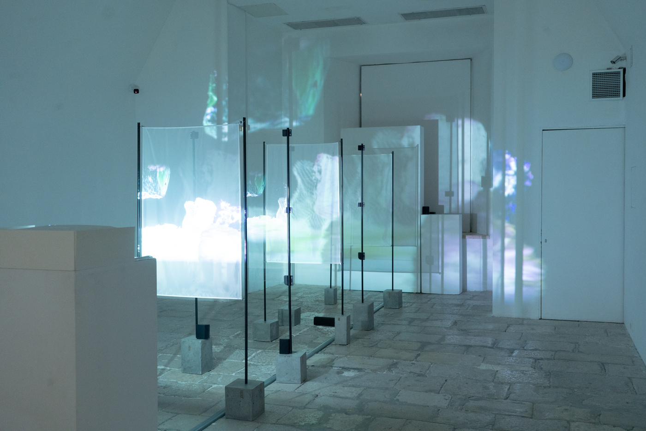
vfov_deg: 36.9
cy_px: 216
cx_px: 323
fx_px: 646
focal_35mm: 36
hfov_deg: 53.1
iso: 4000
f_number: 7.1
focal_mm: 36
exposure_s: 1/3
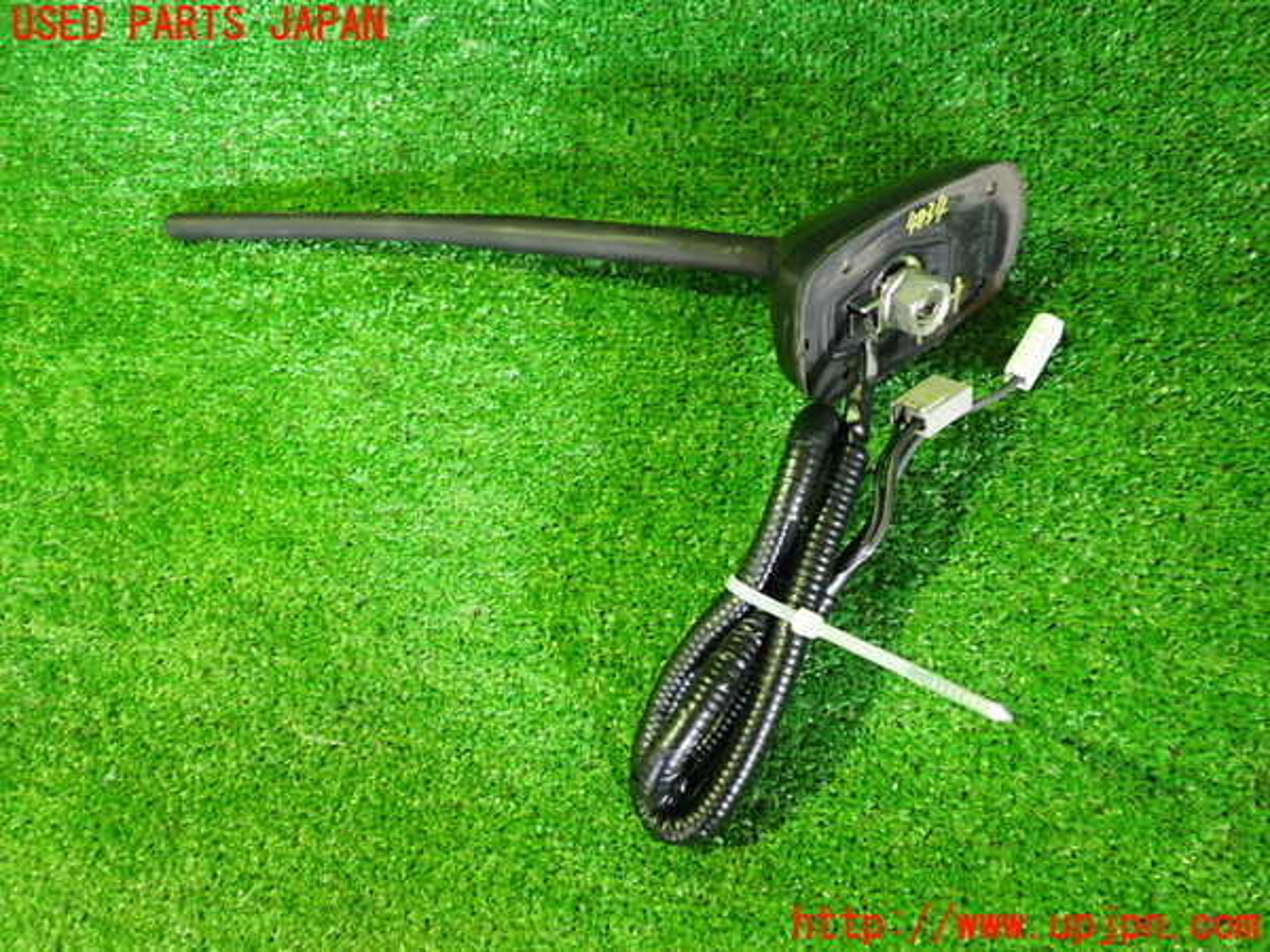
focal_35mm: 30
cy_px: 476
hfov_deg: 60.0
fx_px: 1101
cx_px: 635
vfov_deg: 46.8
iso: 800
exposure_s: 1/25
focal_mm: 5.4
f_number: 2.3
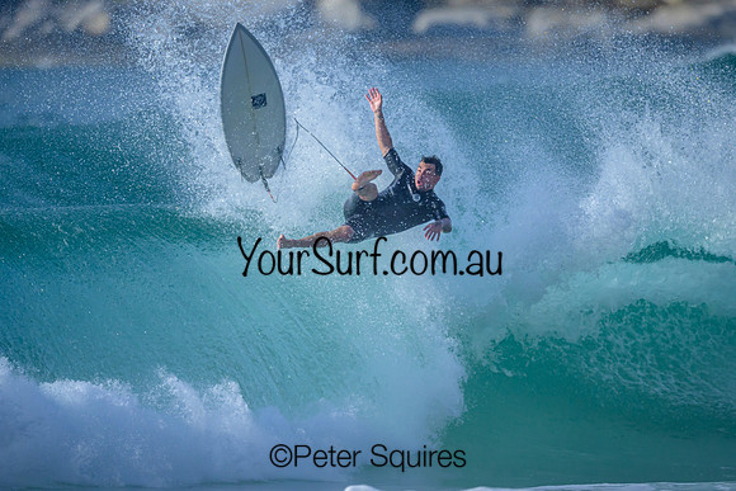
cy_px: 254
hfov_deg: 2.1
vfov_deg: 1.4
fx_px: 20313
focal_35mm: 993
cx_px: 313
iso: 1000
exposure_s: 1/4000
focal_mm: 800
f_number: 6.3
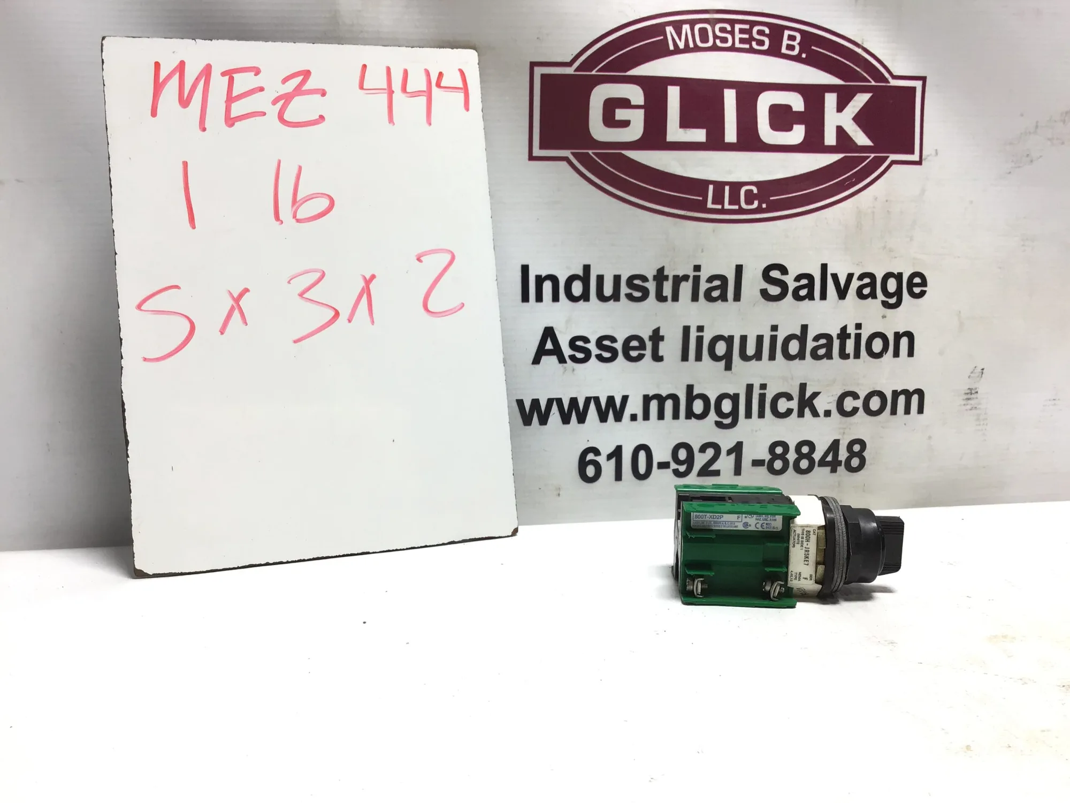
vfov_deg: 45.4
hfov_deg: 58.4
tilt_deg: -9.3
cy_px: 402
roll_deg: +0.9
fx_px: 958
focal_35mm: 31
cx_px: 535
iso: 25
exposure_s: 1/120
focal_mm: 3.3
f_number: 2.4
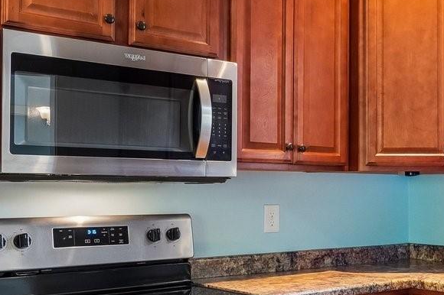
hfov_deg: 34.3
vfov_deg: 25.3
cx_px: 439
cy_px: 204
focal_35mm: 53
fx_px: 653
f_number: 8
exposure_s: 1/8
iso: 400
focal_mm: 10
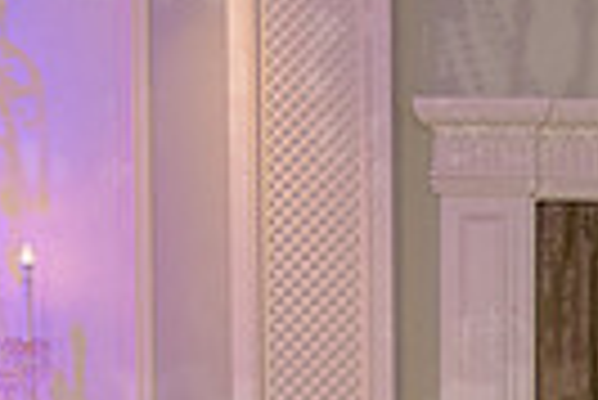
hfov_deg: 12.6
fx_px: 2461
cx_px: 1079
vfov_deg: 8.8
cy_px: 811
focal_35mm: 148
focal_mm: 34
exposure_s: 1/125
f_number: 3.2
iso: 1600
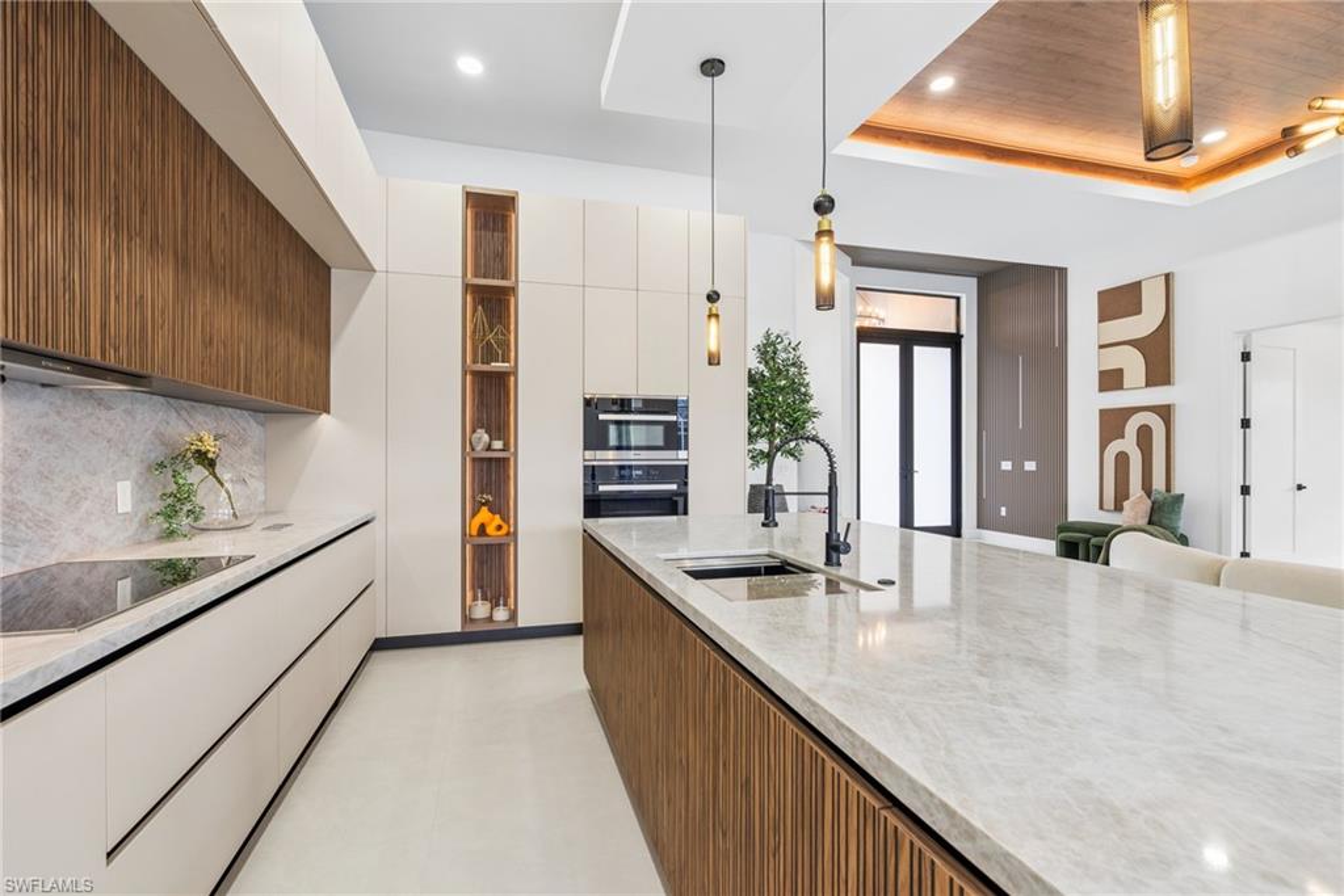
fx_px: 597
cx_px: 672
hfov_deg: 96.7
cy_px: 448
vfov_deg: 73.8
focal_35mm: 16
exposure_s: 1/4
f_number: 8
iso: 125
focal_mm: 16
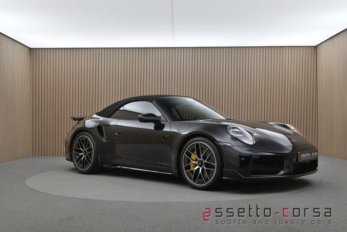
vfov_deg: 32.5
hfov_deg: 47.1
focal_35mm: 41
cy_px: 116
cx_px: 174
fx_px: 398
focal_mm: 27.5
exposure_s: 1/40
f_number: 4.5
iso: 450
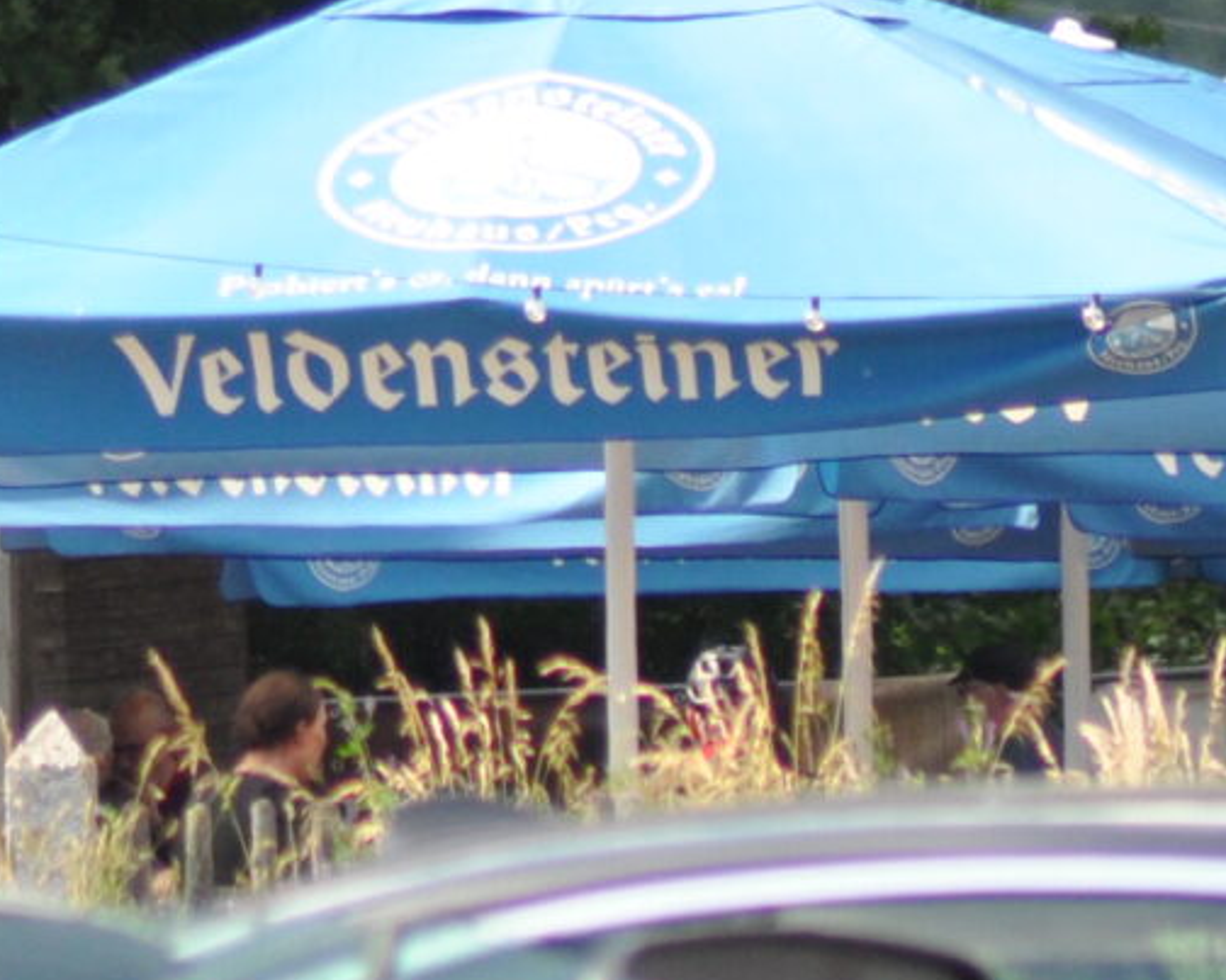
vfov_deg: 1.3
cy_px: -730
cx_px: 800
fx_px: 44078
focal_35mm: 1215
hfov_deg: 1.6
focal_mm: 170
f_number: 4.5
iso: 500
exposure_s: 1/800
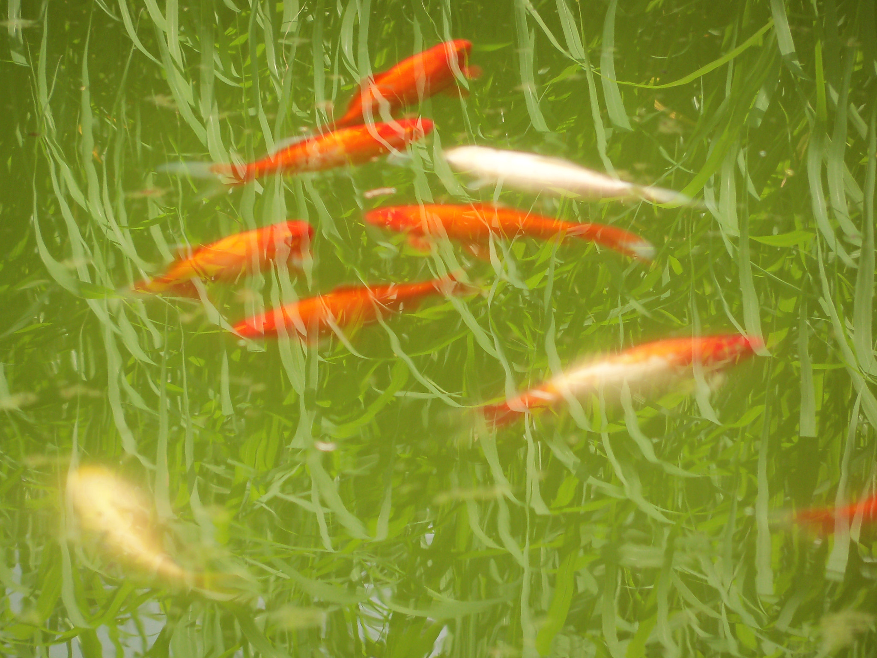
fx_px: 8867
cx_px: 438
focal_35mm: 350
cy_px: 329
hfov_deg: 5.7
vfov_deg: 4.2
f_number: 4.8
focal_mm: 62
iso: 80
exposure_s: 1/160
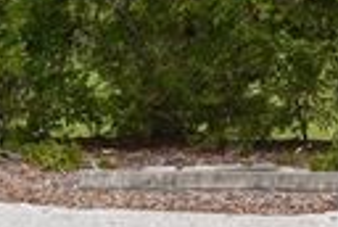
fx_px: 2635
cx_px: 655
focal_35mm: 280
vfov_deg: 4.9
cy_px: 18
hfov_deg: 7.1
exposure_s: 1/250
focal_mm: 28
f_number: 5.6
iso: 360
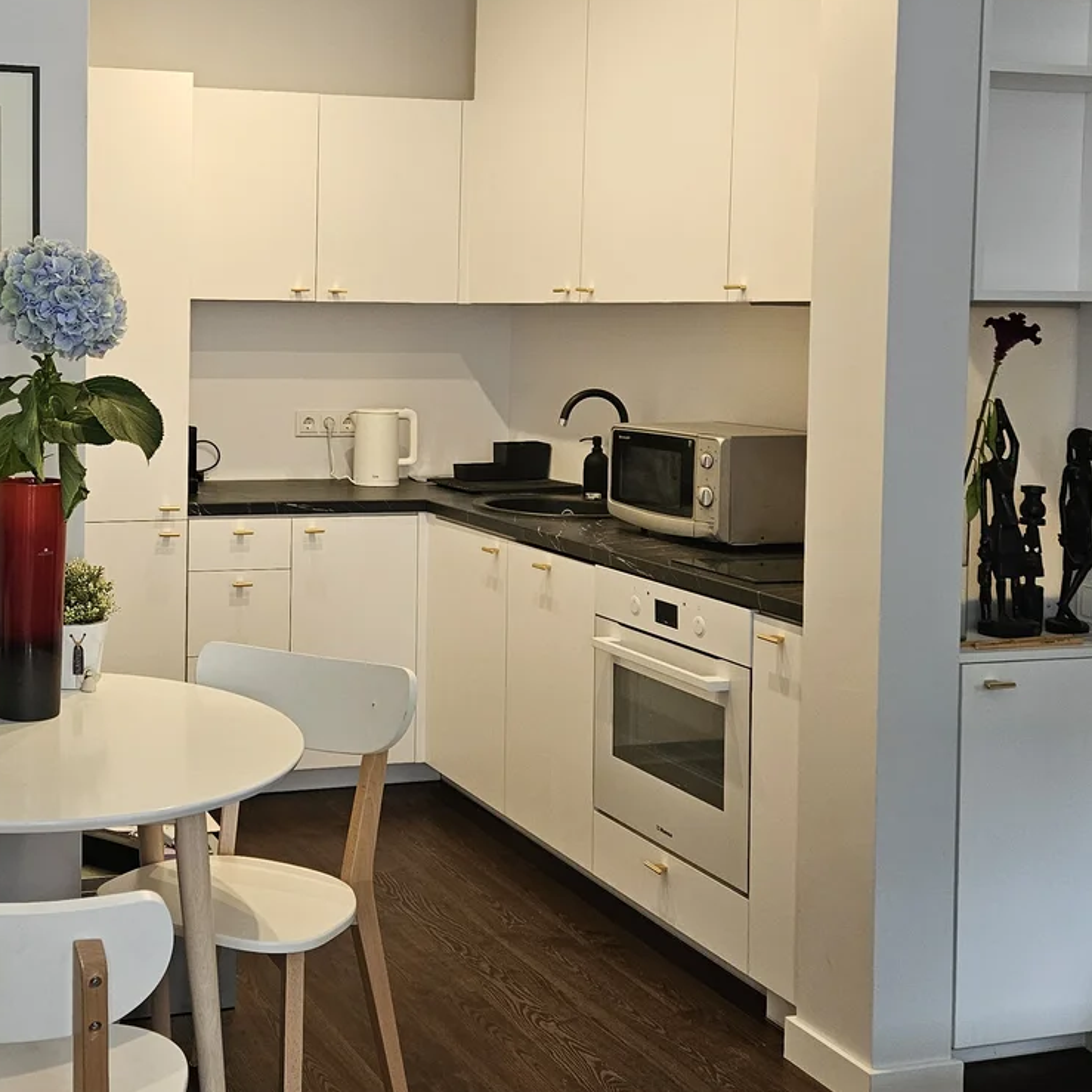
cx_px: 199
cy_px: 368
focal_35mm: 44
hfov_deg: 36.9
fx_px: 1570
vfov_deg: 37.9
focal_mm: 5.4
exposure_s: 1/100
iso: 200
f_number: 1.8
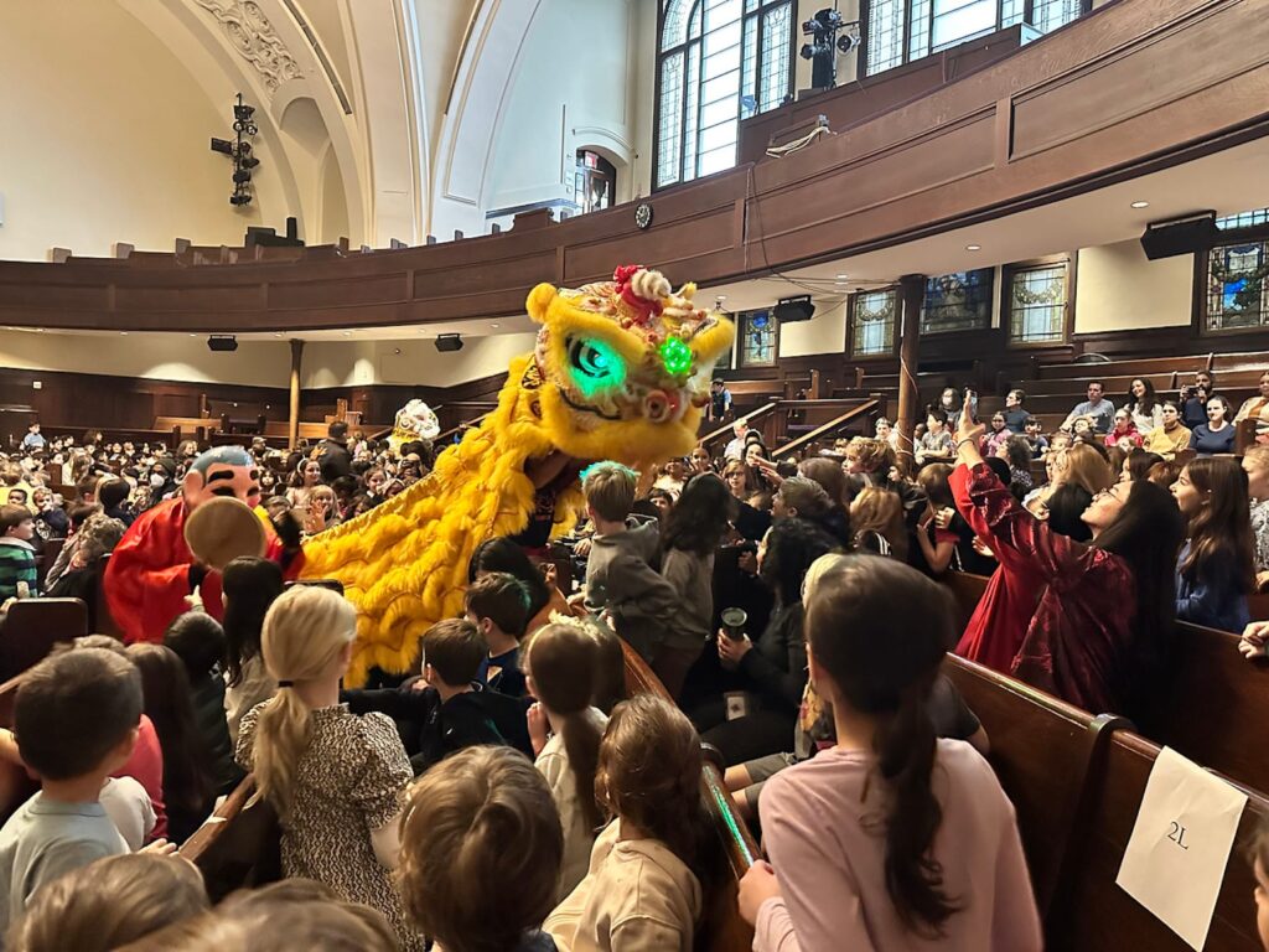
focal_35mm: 24
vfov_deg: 56.8
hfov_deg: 71.6
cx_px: 634
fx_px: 880
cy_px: 476
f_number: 1.78
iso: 1000
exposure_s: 1/30
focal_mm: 6.86
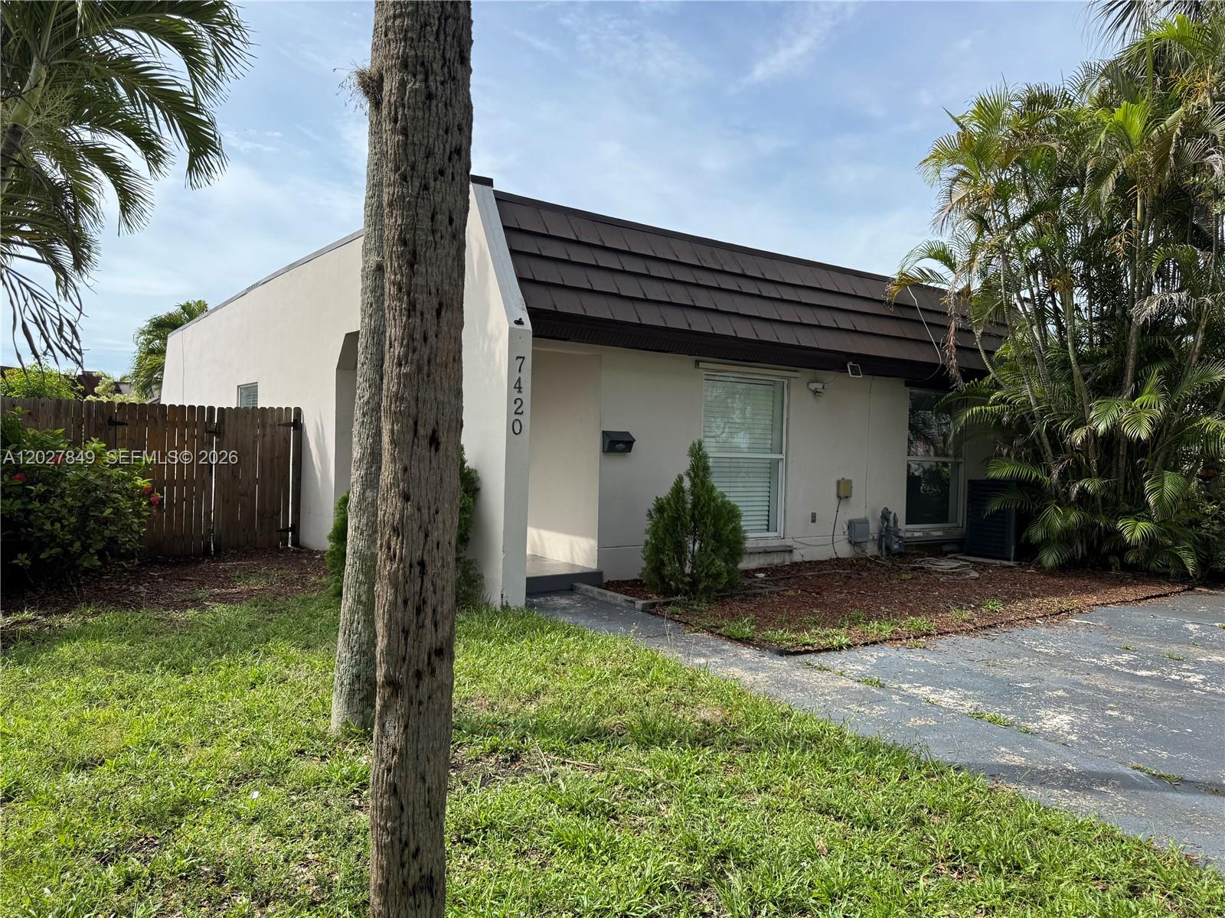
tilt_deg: -0.7
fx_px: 849
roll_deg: -1.3
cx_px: 612
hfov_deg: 71.6
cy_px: 459
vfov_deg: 56.8
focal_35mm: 24
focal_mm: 6.76
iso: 80
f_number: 1.78
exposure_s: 1/3597
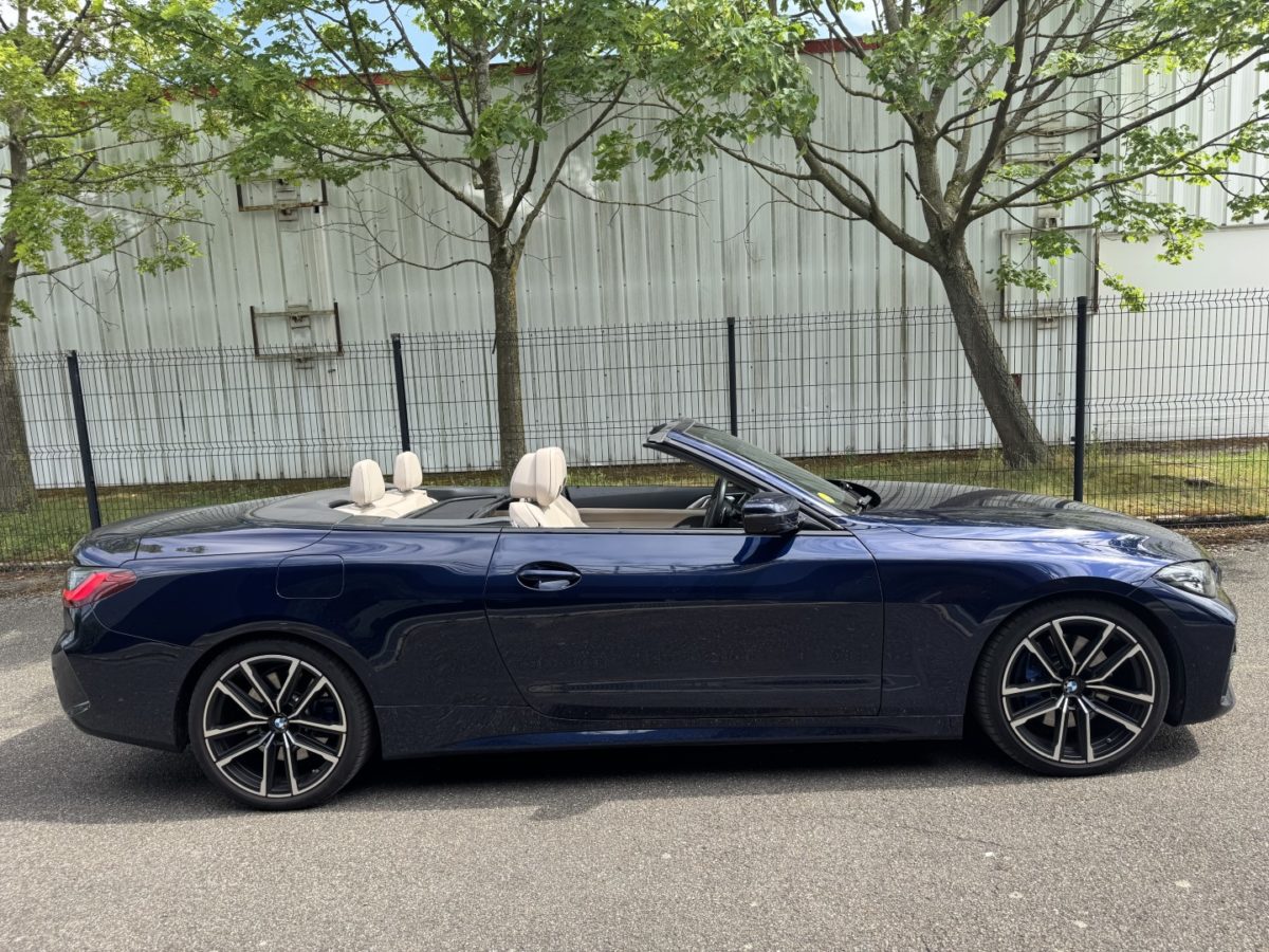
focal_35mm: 24
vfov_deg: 56.8
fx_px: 880
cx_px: 634
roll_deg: +3.5
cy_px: 476
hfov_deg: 71.6
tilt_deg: -7.5
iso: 80
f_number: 1.78
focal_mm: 6.76
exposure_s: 1/1193
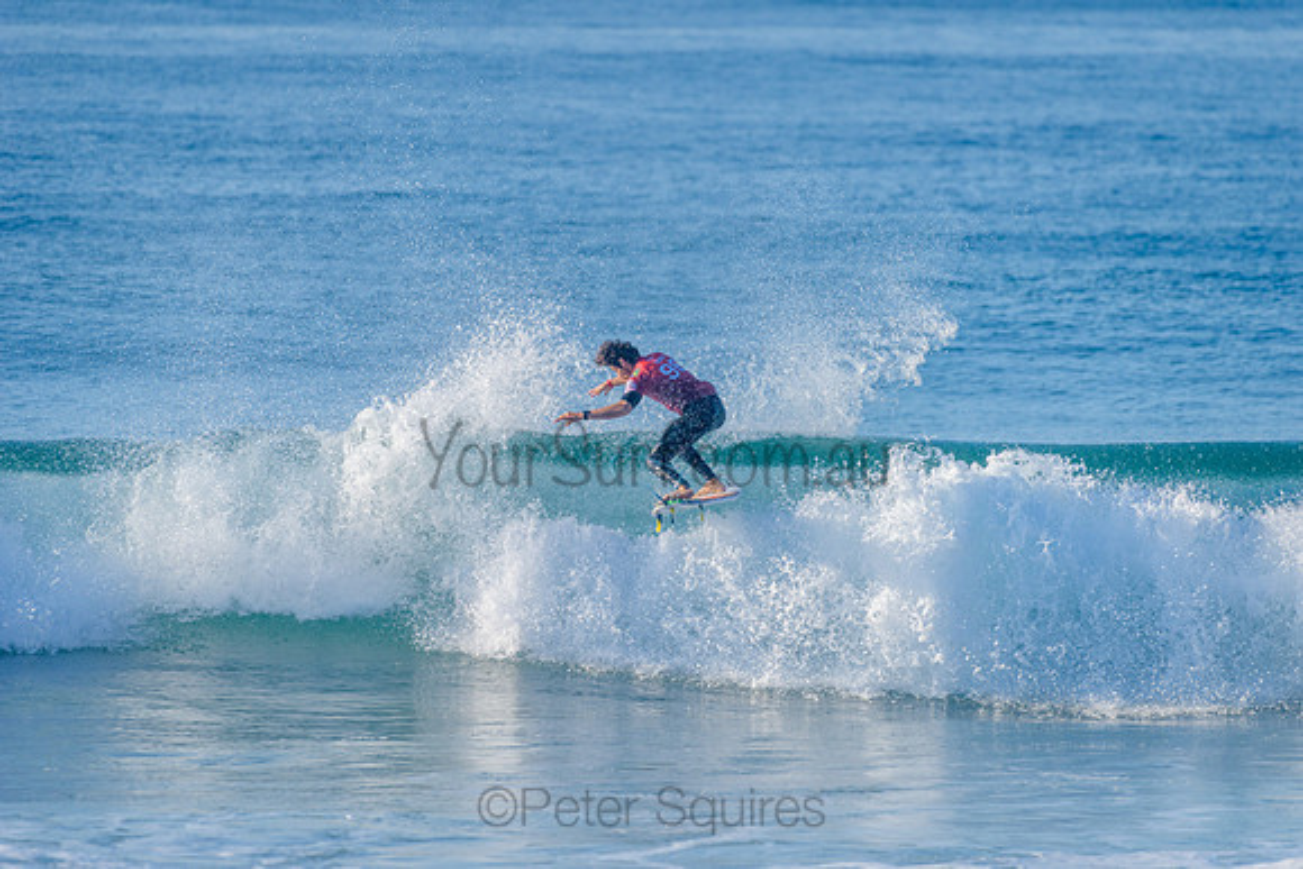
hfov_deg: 4.1
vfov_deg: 2.8
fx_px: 18104
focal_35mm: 500
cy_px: 434
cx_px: 652
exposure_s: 1/2000
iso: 450
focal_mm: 500
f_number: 5.6
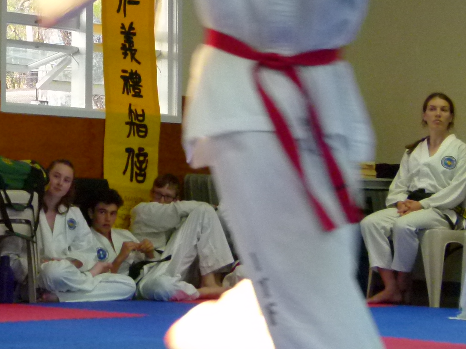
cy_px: 77
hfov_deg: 16.1
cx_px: -8
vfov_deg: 12.3
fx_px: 1615
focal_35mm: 120
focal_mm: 9.2
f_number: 3.2
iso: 400
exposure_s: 1/40
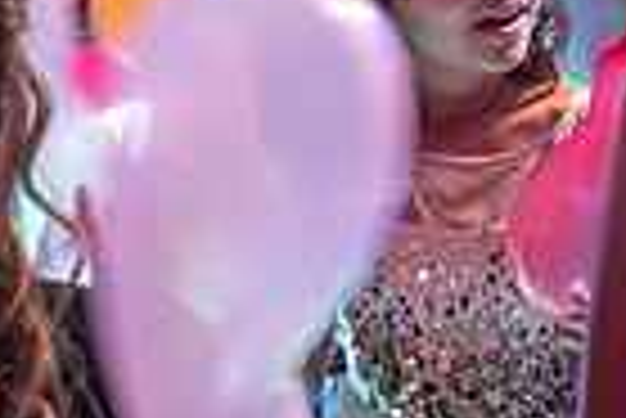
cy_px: -137
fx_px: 1741
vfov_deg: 13.2
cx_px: 347
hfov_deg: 20.4
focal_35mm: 100
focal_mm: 24
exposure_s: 1/60
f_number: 4
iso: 1250
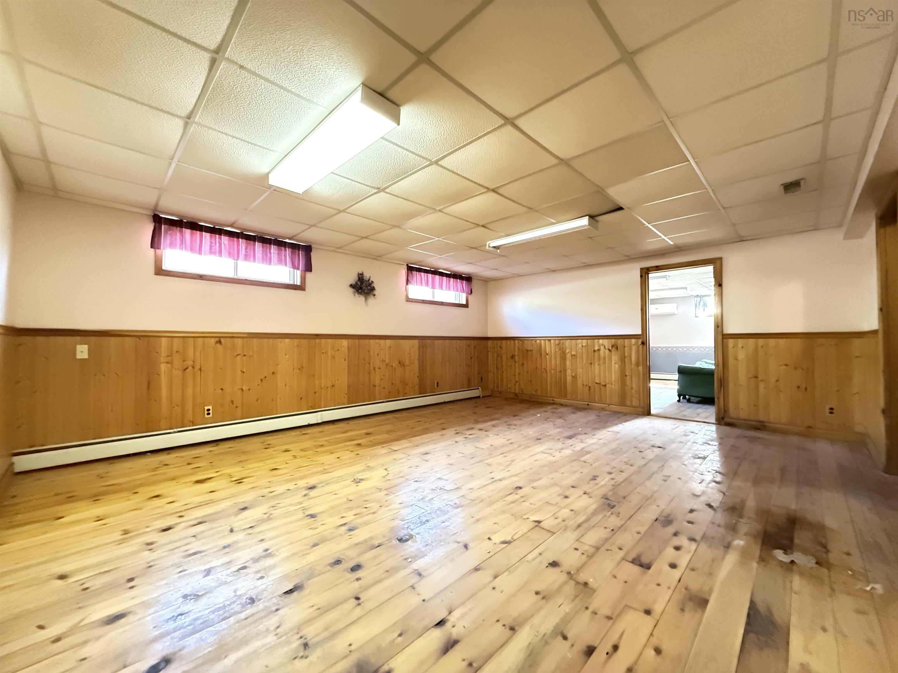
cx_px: 449
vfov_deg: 85.7
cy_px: 336
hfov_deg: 102.1
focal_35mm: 14
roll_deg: -0.1
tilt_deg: +0.7
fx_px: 363
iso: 2500
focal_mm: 2.22
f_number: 2.2
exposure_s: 1/30
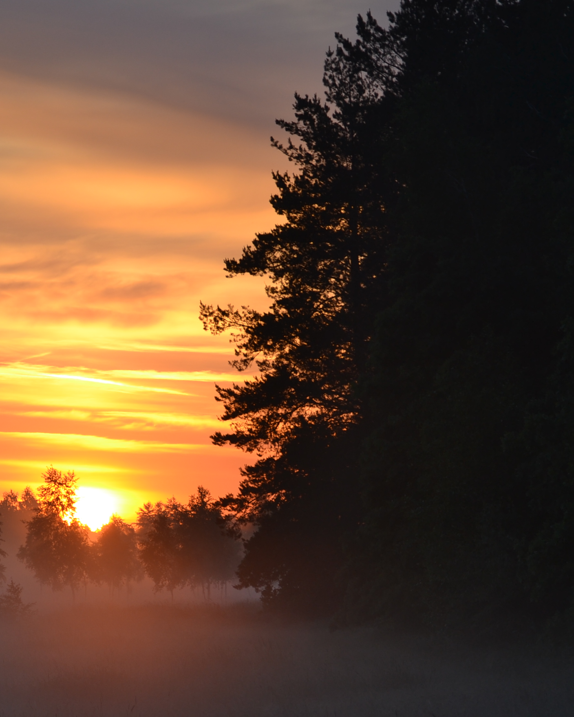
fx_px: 4989
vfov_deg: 8.2
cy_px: 413
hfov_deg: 6.6
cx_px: 222
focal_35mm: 235
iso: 100
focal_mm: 85
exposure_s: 1/160
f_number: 5.6
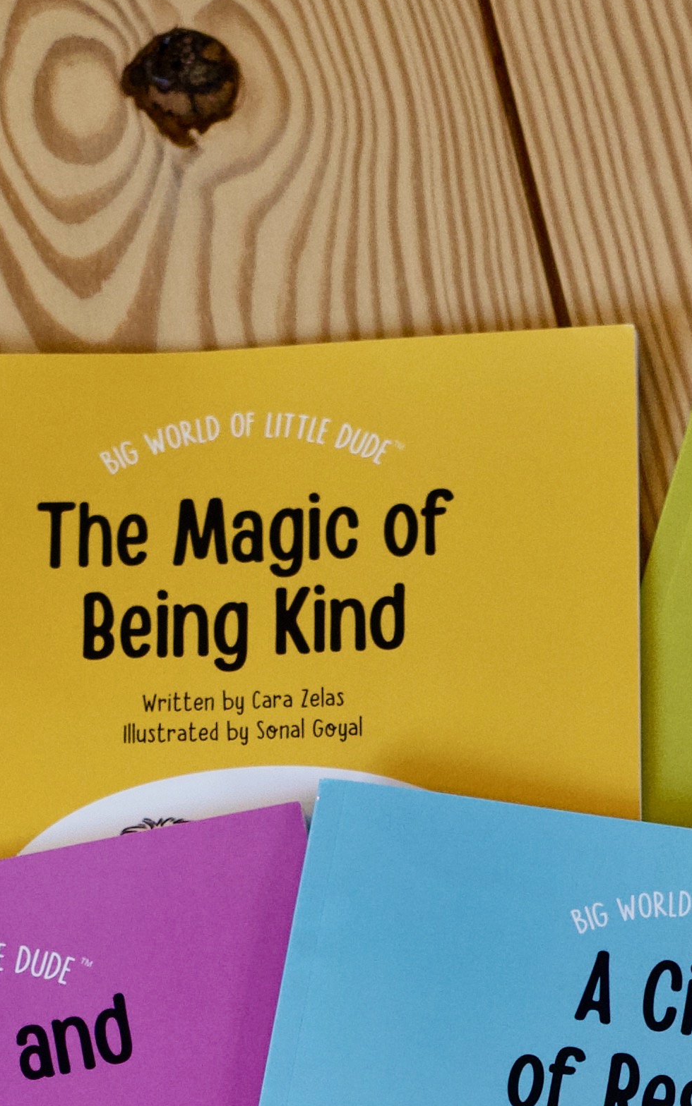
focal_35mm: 195
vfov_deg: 10.5
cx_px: 620
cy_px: 1524
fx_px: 5884
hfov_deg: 6.7
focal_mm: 50
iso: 1250
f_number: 4
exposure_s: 1/160
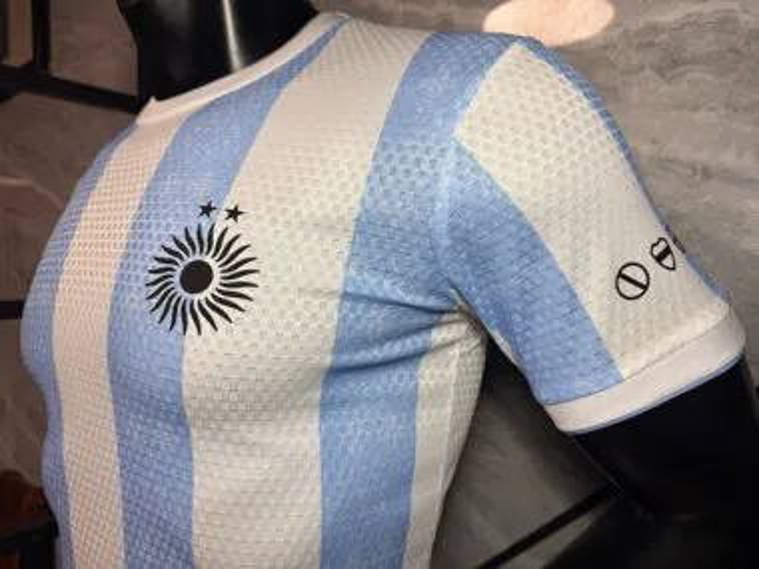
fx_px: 526
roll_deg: +0.7
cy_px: 284
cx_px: 380
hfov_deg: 71.6
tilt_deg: -0.9
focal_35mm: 24
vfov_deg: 56.8
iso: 64
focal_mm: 6.76
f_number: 1.78
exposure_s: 1/121
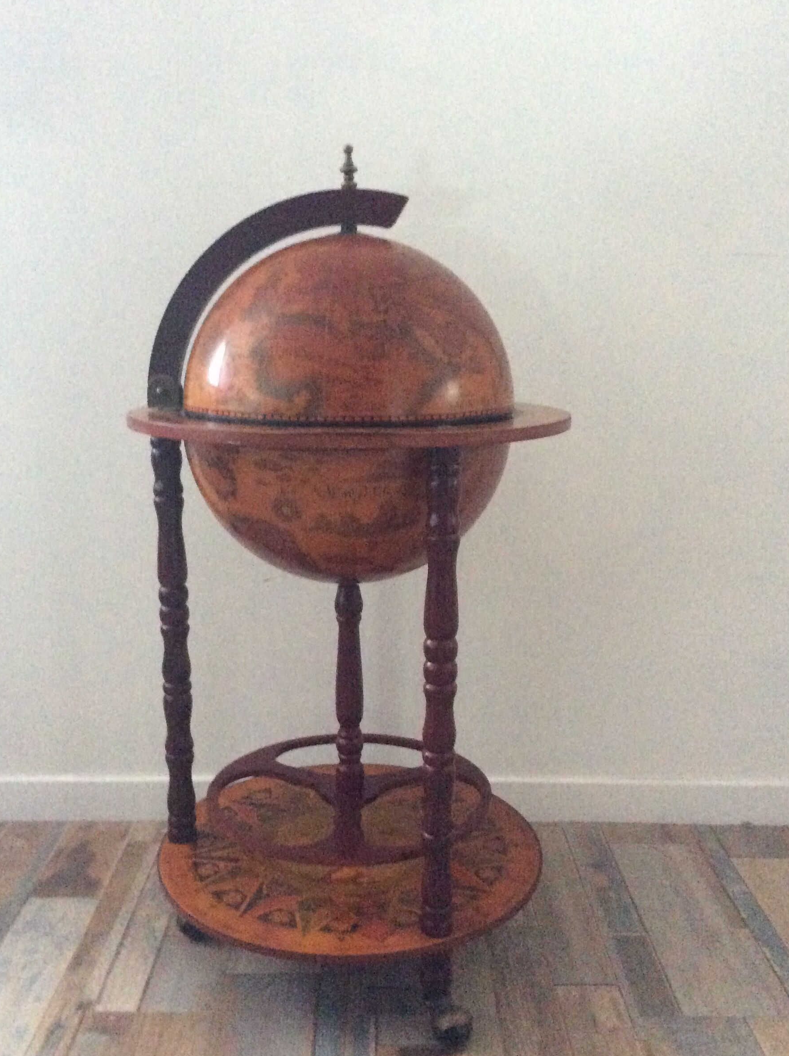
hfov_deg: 40.6
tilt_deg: -15.1
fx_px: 1067
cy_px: 574
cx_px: 377
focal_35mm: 35
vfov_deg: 52.6
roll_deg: -0.5
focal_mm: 3.3
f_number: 2.4
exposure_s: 1/17
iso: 640
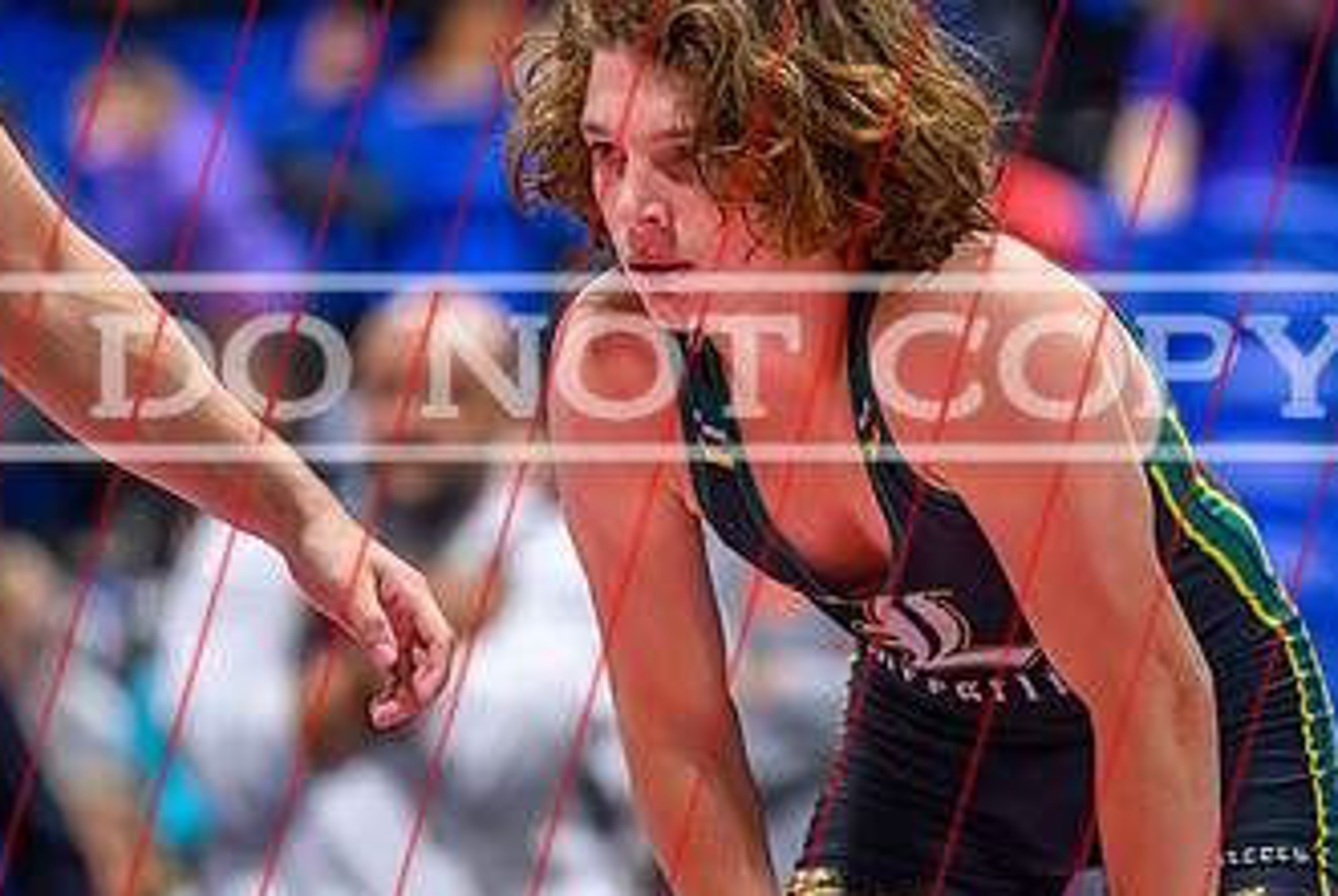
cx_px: 726
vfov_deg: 3.9
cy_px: 395
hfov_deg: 5.9
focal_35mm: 351
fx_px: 13063
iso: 4000
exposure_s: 1/800
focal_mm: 200
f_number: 2.8
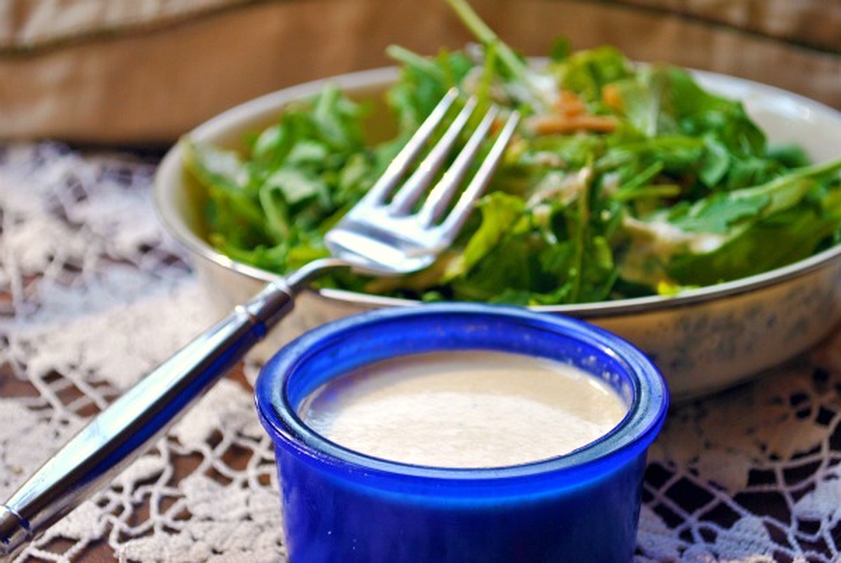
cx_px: 420
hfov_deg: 24.6
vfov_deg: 16.6
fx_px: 1930
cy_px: 282
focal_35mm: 82
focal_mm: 55
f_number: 6.3
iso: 200
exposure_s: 1/60
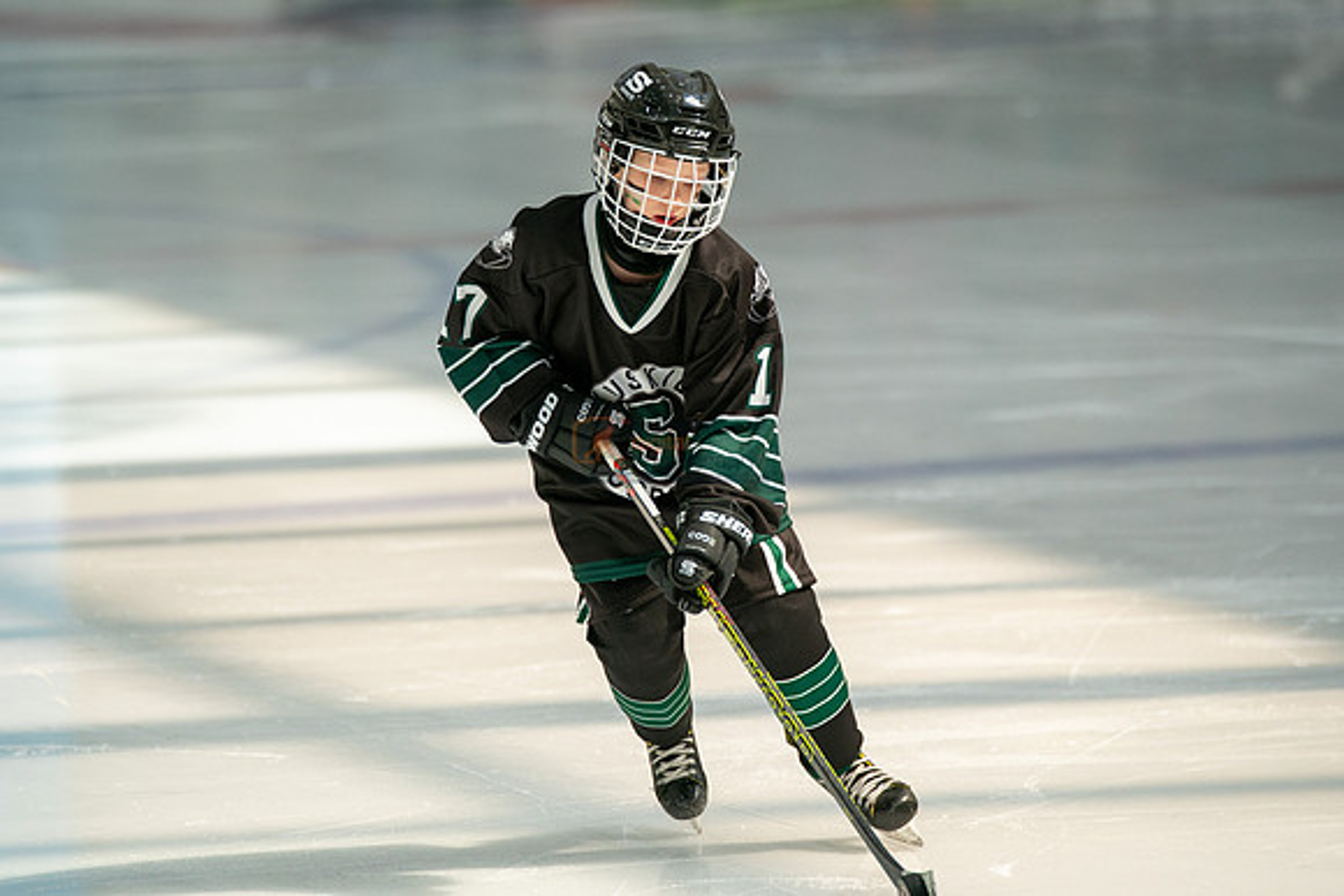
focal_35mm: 333
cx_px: 673
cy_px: 351
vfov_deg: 4.1
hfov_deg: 6.2
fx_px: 12451
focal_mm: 274
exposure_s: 1/4000
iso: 1600
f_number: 3.5
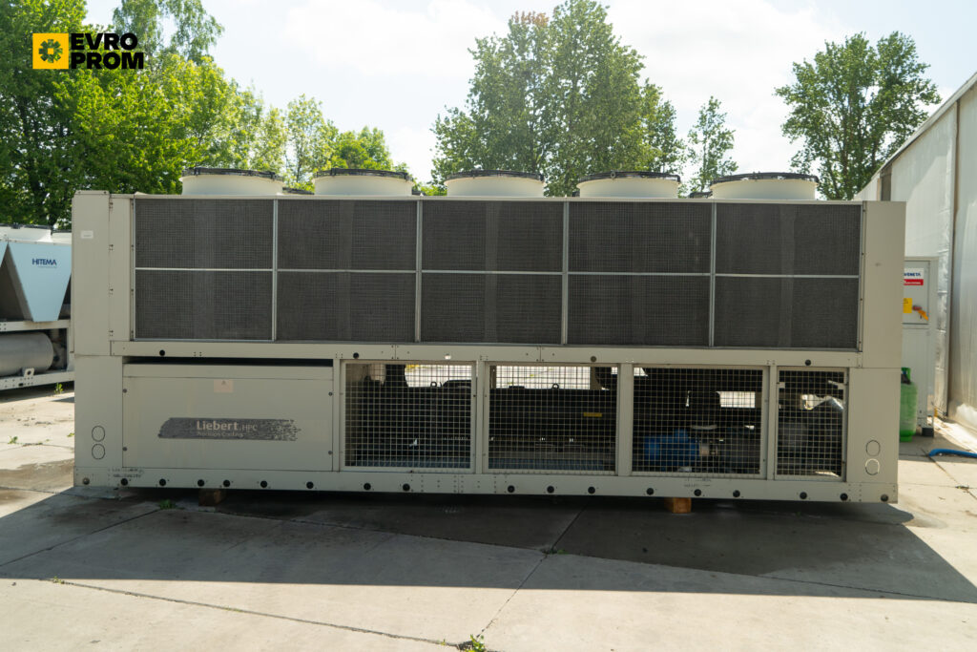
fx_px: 787
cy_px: 326
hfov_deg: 63.7
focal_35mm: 29
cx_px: 488
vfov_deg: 45.0
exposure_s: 1/80
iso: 100
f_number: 5.6
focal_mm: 29
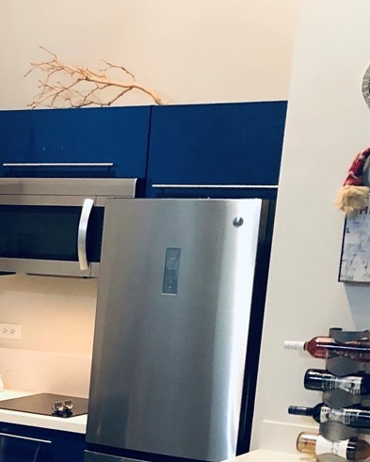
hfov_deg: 15.2
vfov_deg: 20.8
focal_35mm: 89
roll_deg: -0.3
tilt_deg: -11.9
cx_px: -273
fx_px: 1218
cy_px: 467
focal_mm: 4
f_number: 1.8
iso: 100
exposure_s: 1/9
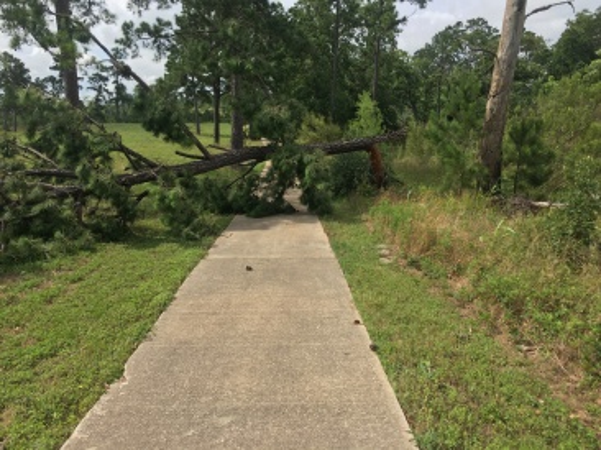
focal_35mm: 29
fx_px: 503
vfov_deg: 48.2
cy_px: 225
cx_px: 300
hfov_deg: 61.7
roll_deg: +1.1
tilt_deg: -12.1
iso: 25
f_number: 2.2
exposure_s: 1/864
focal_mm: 4.15
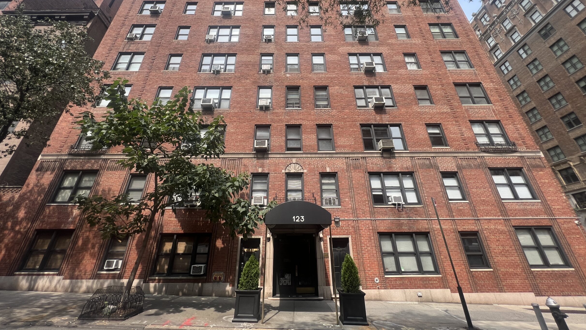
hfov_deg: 103.0
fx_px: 233
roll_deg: +0.1
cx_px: 290
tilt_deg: +30.1
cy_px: 106
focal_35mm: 15
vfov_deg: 68.3
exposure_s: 1/677
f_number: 1.8
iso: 32
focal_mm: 1.57
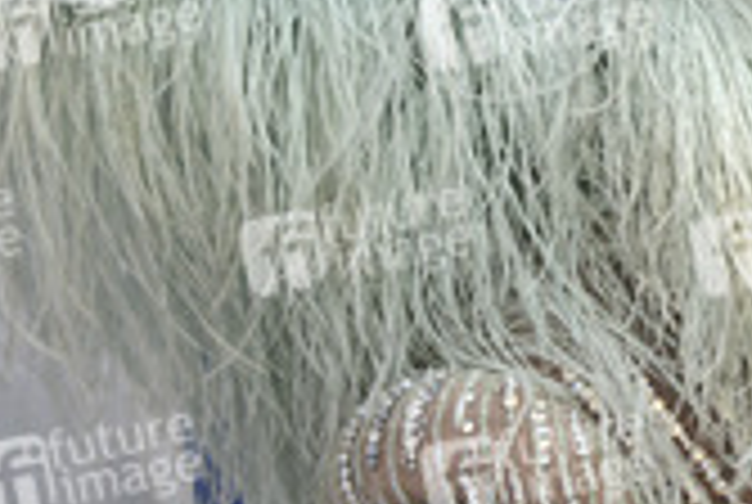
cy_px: -94
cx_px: 865
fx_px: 10693
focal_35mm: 511
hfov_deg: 4.0
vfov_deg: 2.7
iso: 400
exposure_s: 1/400
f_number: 3.5
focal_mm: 190
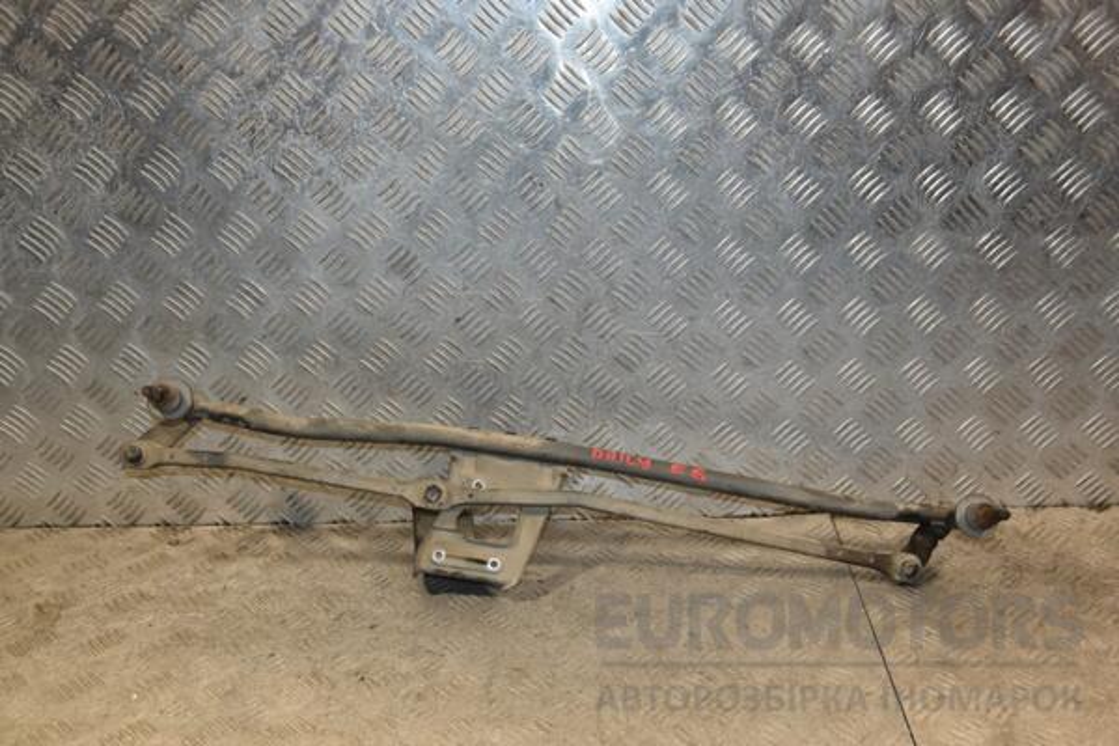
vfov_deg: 34.2
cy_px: 373
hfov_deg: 49.6
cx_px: 560
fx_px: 1212
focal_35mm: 39
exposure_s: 1/200
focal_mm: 26
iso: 800
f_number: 5
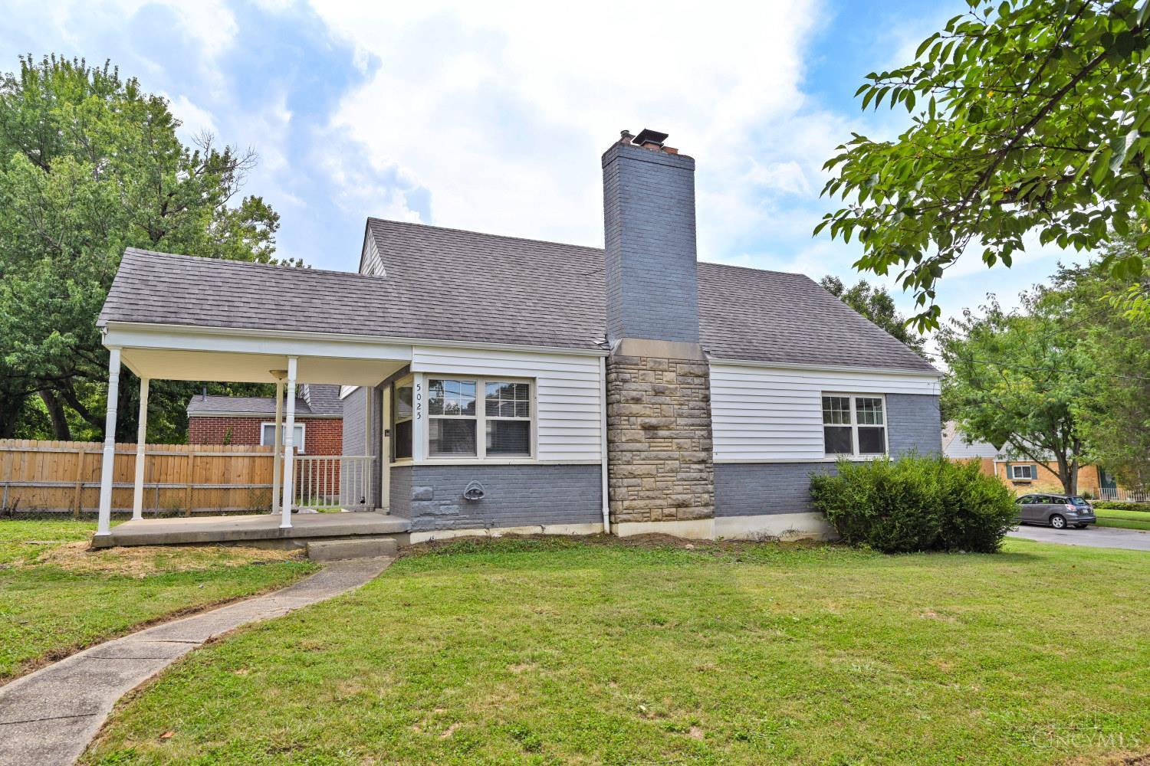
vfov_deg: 58.3
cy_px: 383
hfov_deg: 79.9
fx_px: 687
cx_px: 575
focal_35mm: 22
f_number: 7.1
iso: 100
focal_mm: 21.5
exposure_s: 1/400
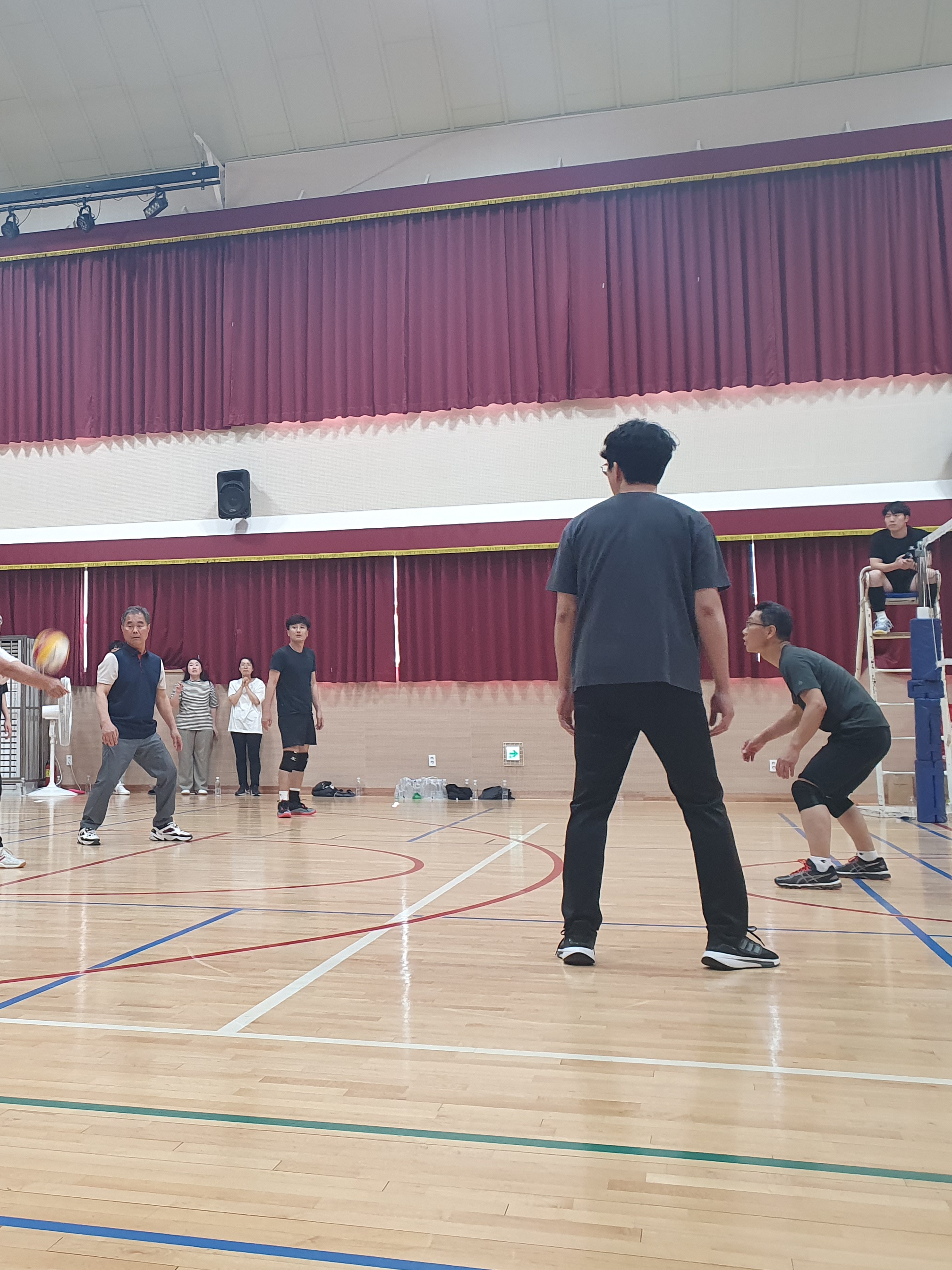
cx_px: 202
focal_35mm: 39
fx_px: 1430
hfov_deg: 35.7
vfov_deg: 47.8
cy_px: 588
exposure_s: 1/120
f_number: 2.4
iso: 160
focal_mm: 4.32
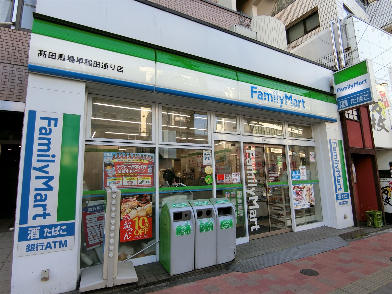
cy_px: 147
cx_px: 196
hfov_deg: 84.7
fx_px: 215
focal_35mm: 19
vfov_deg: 68.7
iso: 80
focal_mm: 4.06
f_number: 2.7
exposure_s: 1/250
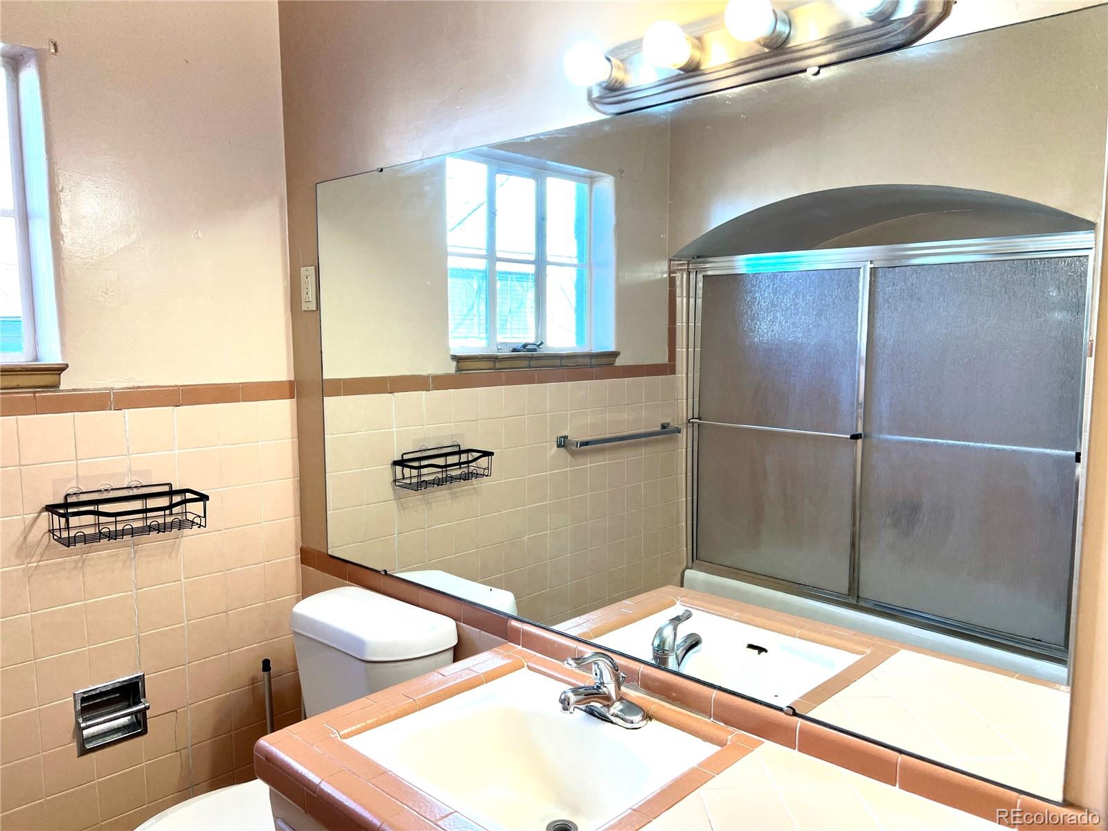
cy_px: 416
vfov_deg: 53.1
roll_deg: +1.1
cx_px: 554
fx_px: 832
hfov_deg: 67.3
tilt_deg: -5.6
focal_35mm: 26
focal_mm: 5.7
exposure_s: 1/141
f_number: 1.5
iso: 64
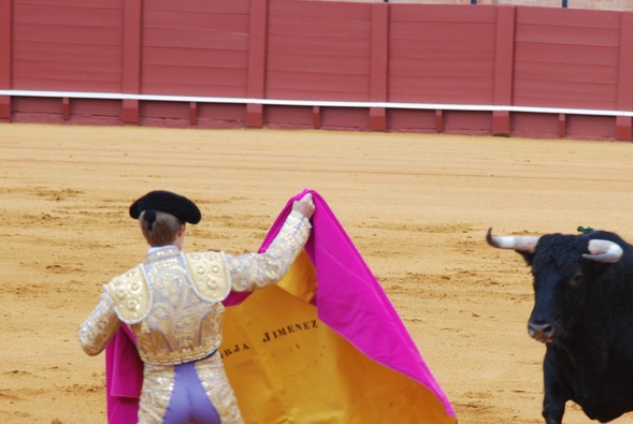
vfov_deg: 5.2
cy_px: 347
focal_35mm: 266
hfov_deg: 7.7
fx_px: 4685
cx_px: 402
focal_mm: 102
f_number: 5.3
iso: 280
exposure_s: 1/125
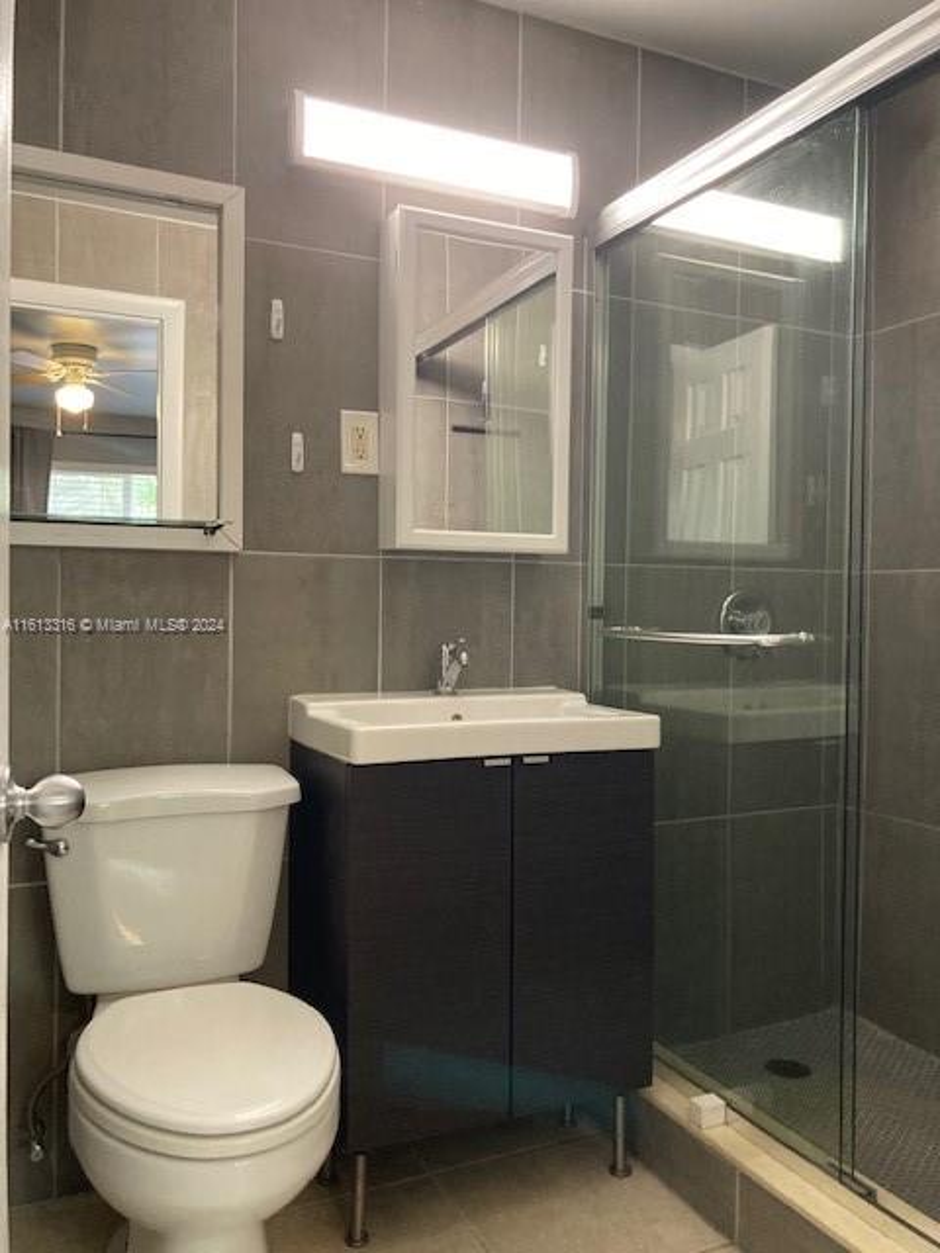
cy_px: 626
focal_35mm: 28
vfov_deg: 63.4
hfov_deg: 49.7
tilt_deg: -0.7
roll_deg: -0.1
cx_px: 470
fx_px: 1014
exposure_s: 1/60
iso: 320
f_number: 1.8
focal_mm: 3.99
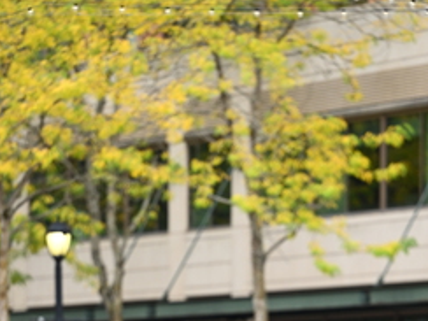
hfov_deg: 5.2
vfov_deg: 3.9
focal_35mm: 379
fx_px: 4686
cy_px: 384
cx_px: 224
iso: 640
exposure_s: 1/1600
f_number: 2.8
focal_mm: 175
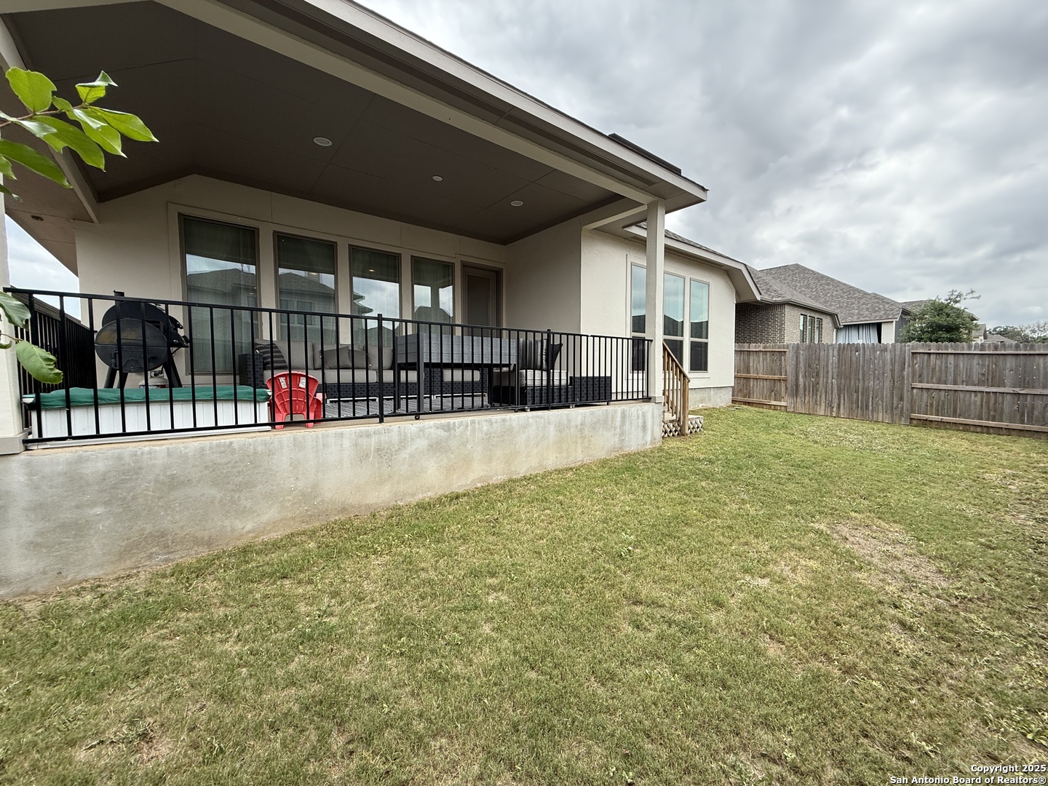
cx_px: 524
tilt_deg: -2.0
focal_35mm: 14
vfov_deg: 85.7
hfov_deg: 102.1
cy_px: 393
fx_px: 424
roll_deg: +0.0
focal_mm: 2.22
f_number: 2.2
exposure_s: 1/540
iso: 50
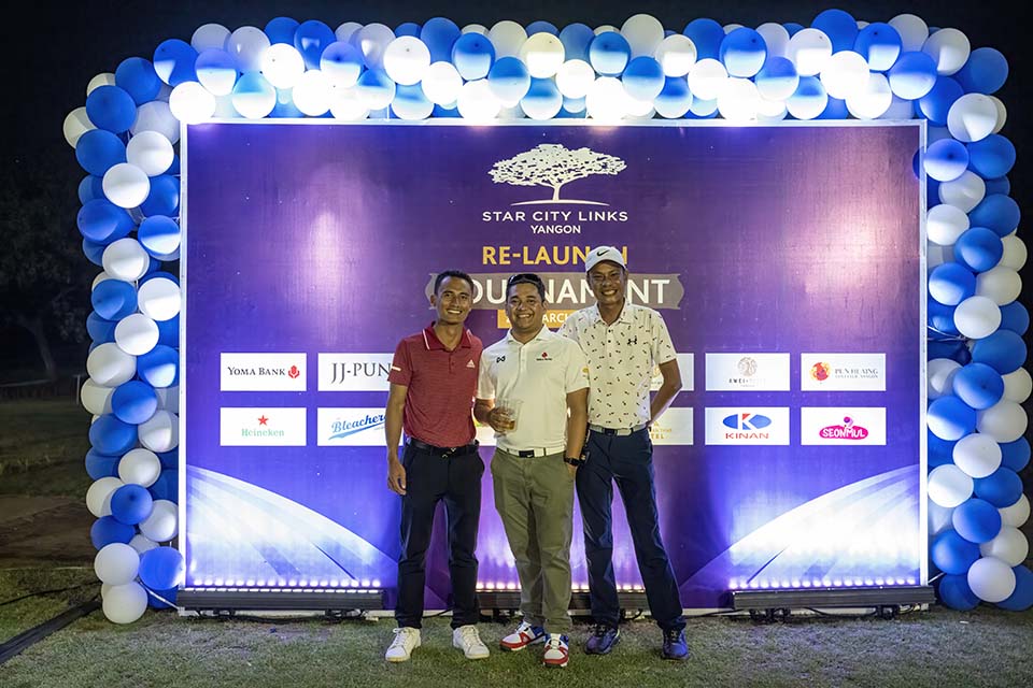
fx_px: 1090
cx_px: 516
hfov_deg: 50.7
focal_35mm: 38
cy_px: 344
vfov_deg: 35.1
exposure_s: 1/200
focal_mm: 38
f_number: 4
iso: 6400
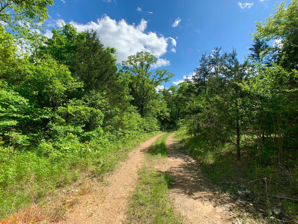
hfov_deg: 67.3
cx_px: 149
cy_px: 112
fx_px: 224
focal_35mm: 26
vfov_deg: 53.1
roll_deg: -2.5
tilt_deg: +2.2
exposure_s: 1/1513
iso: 25
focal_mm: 4.25
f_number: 1.8
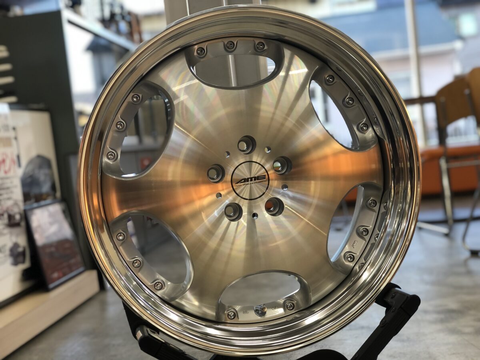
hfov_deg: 33.8
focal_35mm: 57
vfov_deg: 25.7
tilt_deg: -3.2
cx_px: 240
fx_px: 790
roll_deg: +5.3
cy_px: 180
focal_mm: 6.6
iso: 32
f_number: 2.8
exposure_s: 1/30
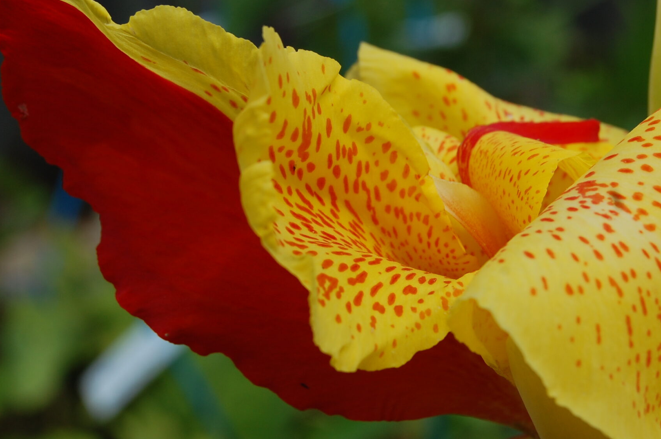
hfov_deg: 19.6
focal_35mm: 104
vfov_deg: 13.1
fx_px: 1908
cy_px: 255
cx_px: 408
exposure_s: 1/400
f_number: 10
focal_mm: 46
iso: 200
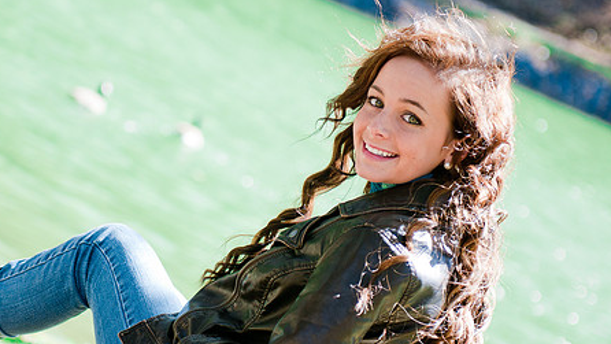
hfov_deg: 15.0
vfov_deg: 8.5
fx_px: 2317
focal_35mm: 143
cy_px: 160
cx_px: 234
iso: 200
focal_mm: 70
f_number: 2.8
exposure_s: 1/400
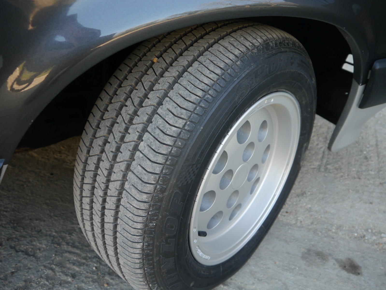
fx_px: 357
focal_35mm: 32
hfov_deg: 56.8
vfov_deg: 44.2
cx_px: 193
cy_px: 145
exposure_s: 1/60
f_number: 3.8
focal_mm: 16
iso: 250
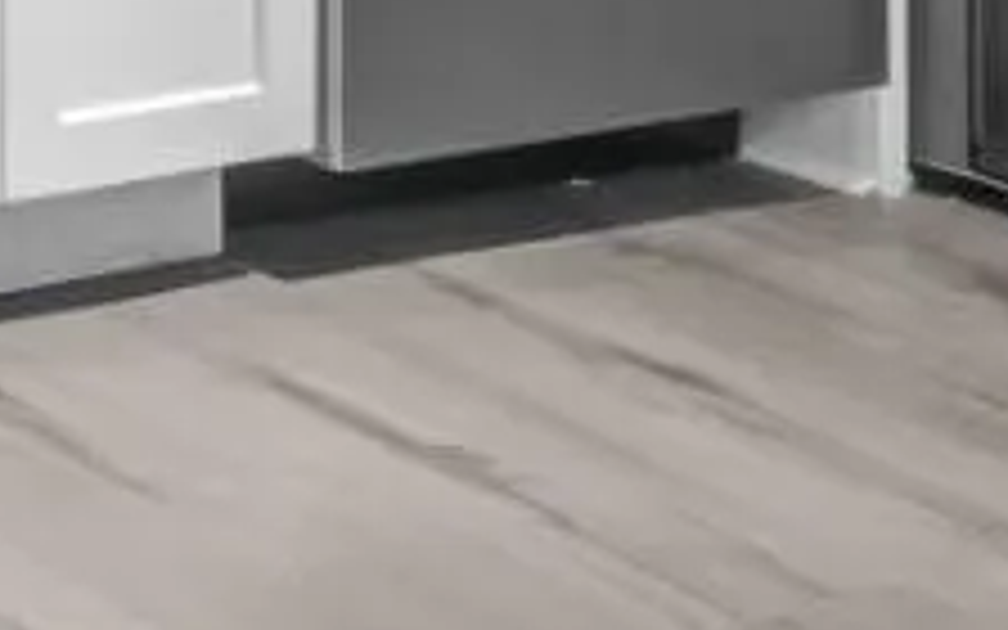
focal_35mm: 103
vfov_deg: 10.4
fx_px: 2830
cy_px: -1026
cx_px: -1904
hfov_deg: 11.9
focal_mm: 14
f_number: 8
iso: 400
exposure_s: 1/25
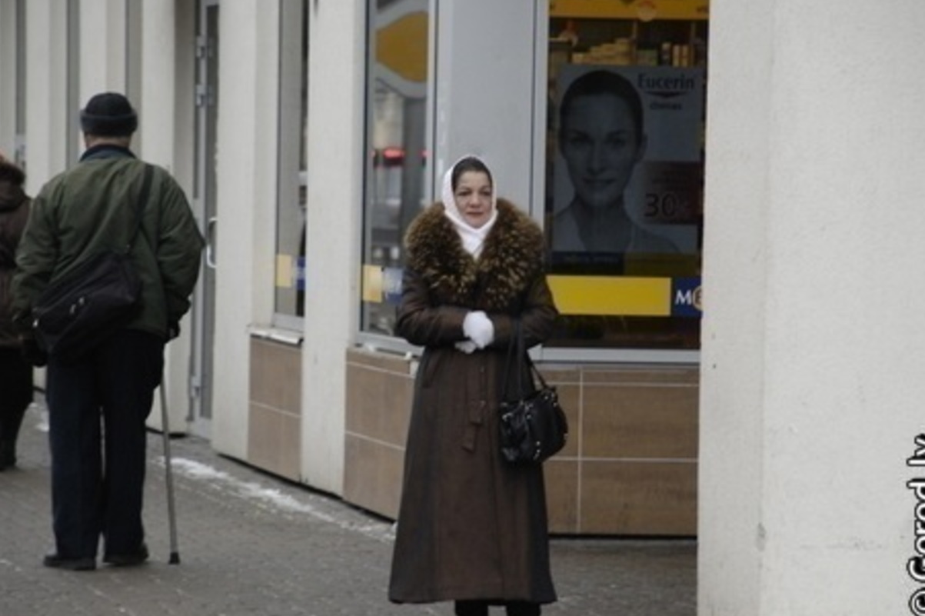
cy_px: 306
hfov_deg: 9.6
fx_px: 5535
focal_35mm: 216
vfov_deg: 6.4
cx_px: 455
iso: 1000
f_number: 5.6
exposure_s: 1/90
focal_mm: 135
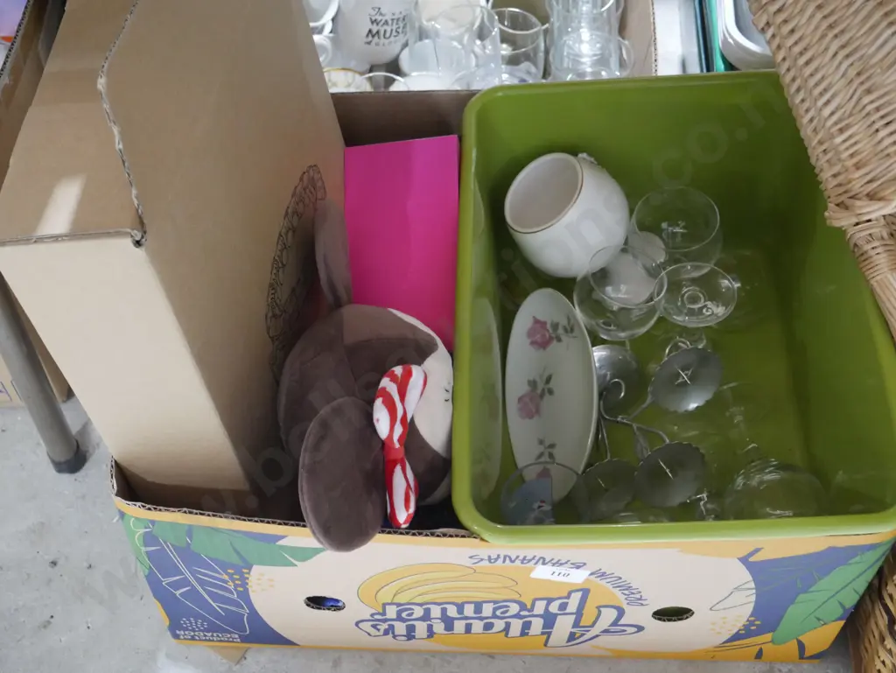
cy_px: 336
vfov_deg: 31.5
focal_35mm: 46
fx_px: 1191
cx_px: 448
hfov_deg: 41.2
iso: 3200
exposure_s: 1/60
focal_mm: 23
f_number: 5.1
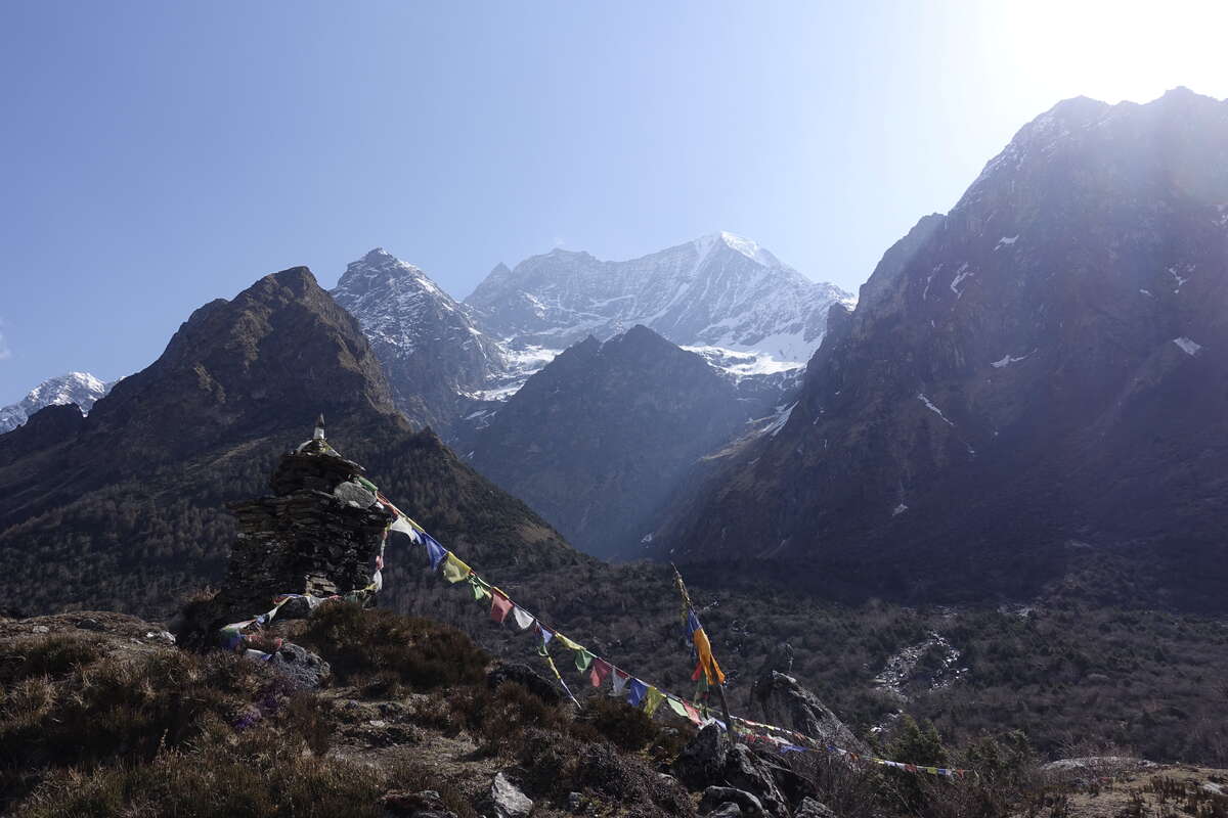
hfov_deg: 73.7
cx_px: 614
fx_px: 819
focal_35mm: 24
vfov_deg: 53.1
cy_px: 409
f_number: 5
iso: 125
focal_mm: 8.8
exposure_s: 1/800
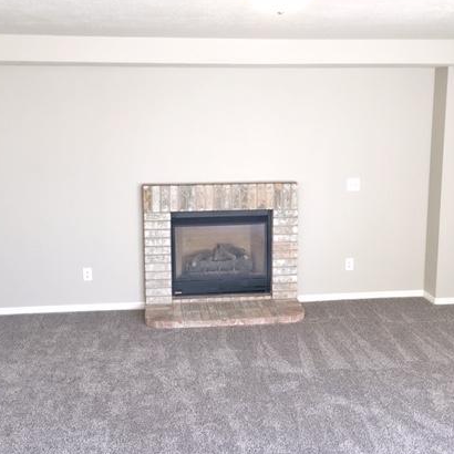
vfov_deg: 41.8
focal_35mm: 40
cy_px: 217
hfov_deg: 41.9
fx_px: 594
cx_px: 235
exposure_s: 1/60
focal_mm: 4.15
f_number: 2.2
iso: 32
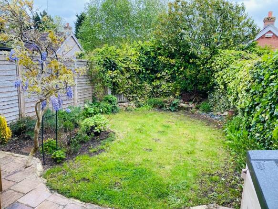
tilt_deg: -11.6
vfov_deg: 53.0
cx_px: 139
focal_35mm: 26
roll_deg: -2.2
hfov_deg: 67.3
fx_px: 209
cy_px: 104
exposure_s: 1/138
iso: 32
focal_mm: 4.25
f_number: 1.8
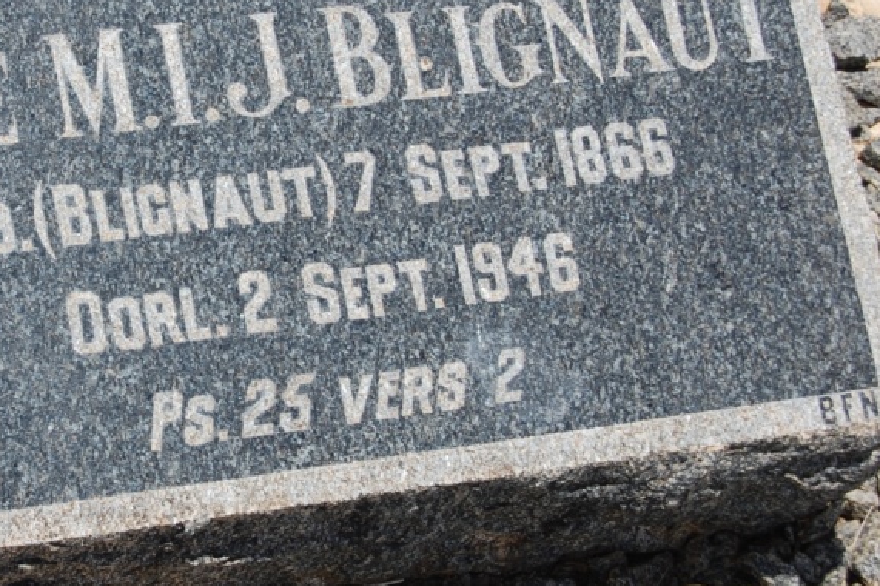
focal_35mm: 148
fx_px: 3613
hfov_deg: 13.8
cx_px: 106
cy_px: 152
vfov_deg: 9.3
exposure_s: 1/320
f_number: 9
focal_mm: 55
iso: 200
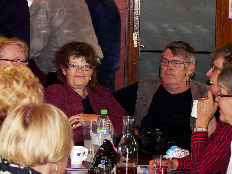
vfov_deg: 8.5
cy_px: 87
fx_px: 1173
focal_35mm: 175
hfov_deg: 11.3
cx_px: 116
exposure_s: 1/30
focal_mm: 28.8
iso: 200
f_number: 3.6
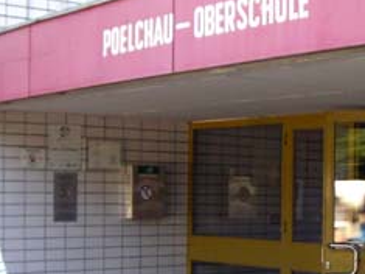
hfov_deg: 21.8
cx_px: 272
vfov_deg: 16.4
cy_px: 234
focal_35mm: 89
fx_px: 938
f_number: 2.7
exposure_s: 1/100
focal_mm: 6.2
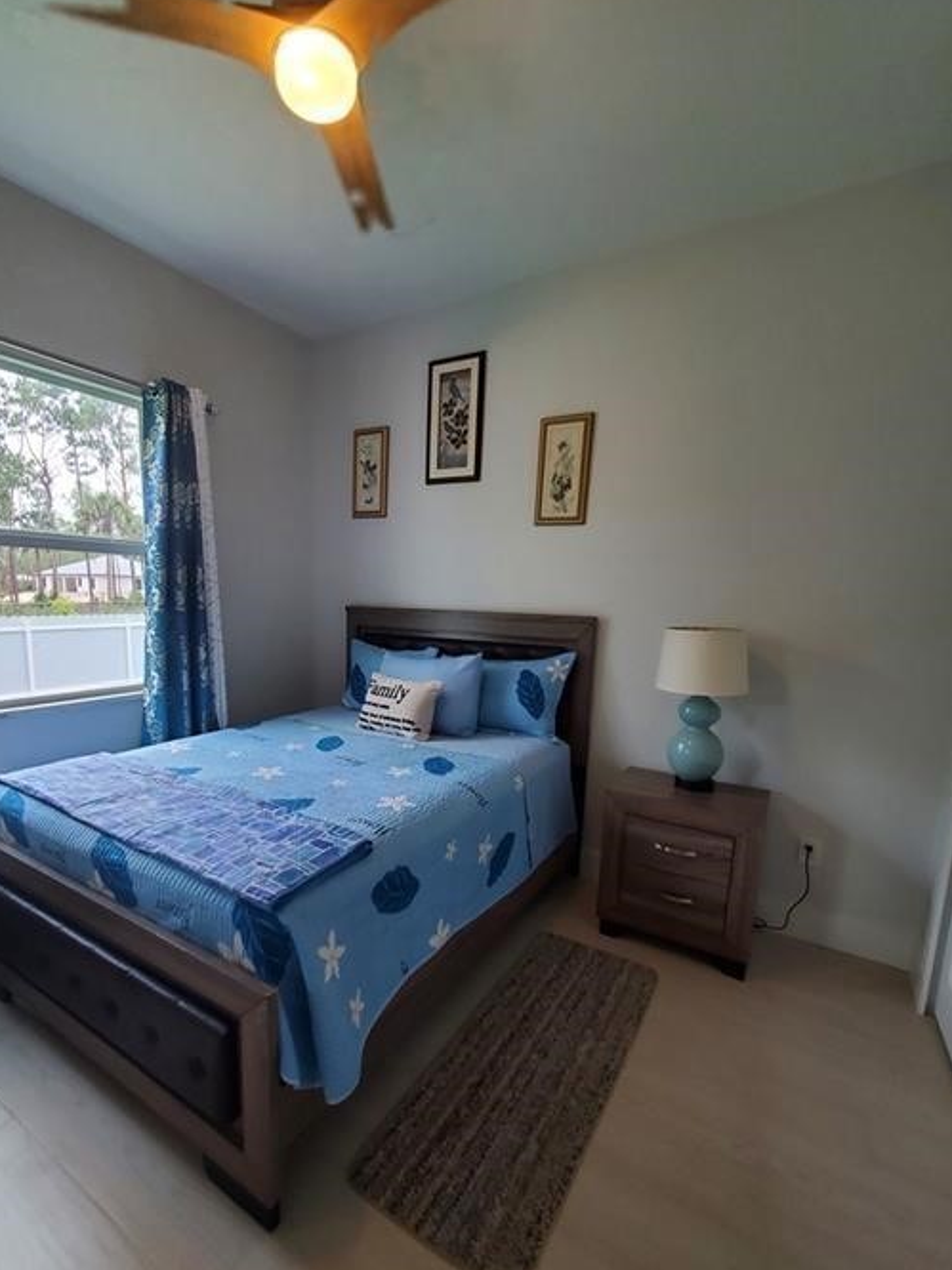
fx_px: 550
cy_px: 675
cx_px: 446
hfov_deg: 81.6
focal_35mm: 15
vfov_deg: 98.1
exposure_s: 1/60
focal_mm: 1.8
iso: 100
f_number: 2.2
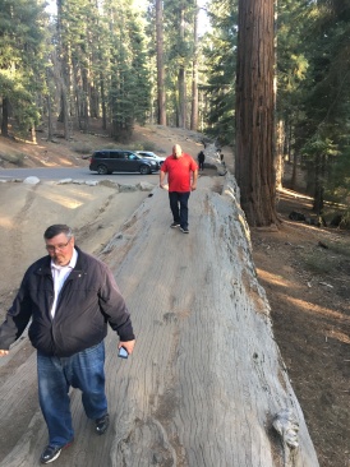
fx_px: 391
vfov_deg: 61.7
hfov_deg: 48.2
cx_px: 175
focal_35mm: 29
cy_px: 234
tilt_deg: -9.6
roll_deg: +2.4
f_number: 2.2
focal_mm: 4.15
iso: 40
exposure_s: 1/30
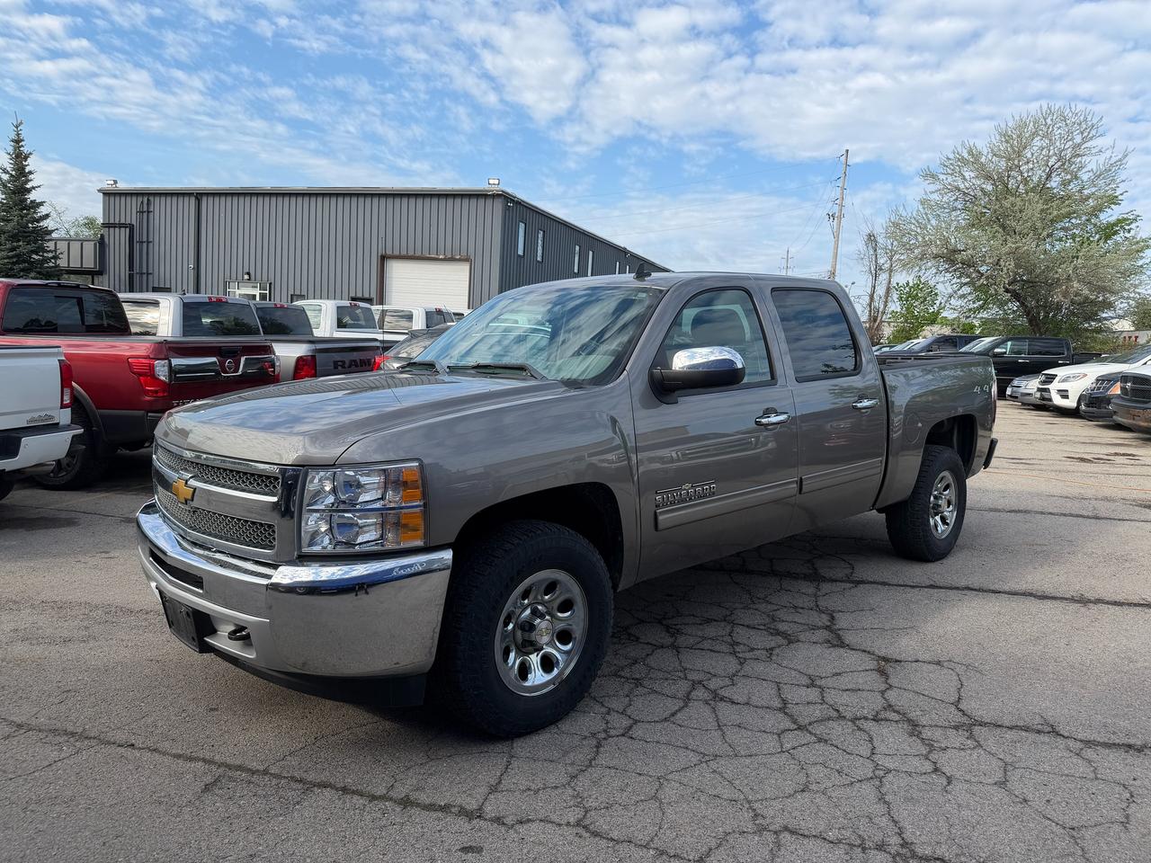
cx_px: 576
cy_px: 432
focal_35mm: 24
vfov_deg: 56.8
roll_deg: -3.8
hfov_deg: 71.6
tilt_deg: -6.0
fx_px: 798
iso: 80
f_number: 1.78
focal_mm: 6.76
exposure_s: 1/2525
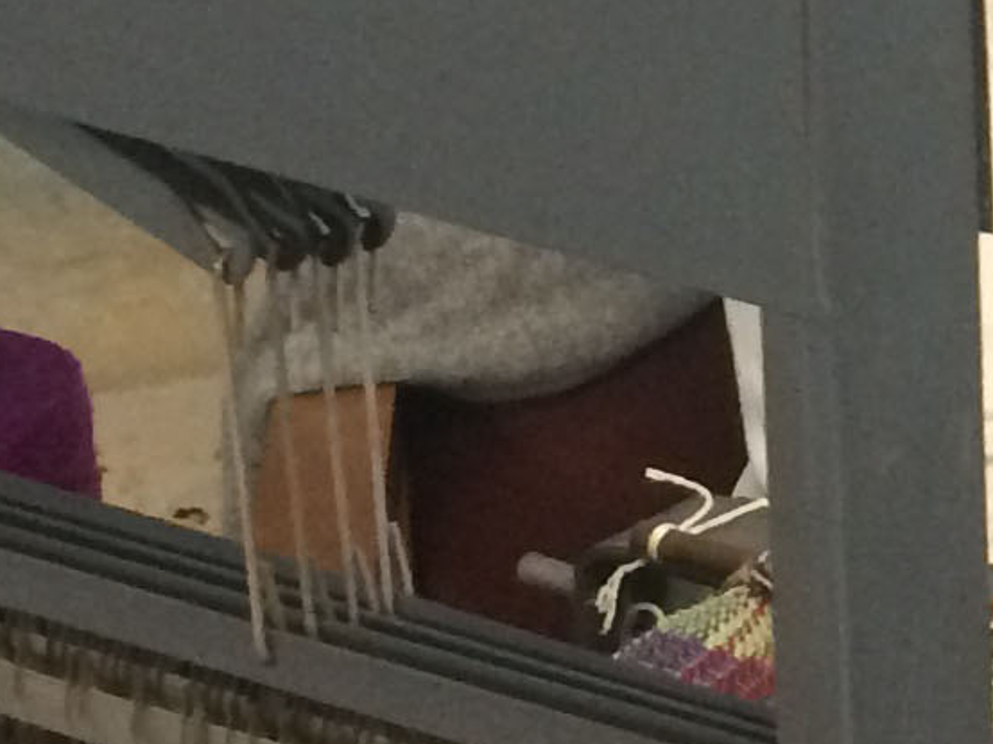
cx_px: 1929
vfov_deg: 8.4
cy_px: -534
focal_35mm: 171
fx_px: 4903
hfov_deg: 10.7
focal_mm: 4.15
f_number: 2.2
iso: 125
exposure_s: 1/30
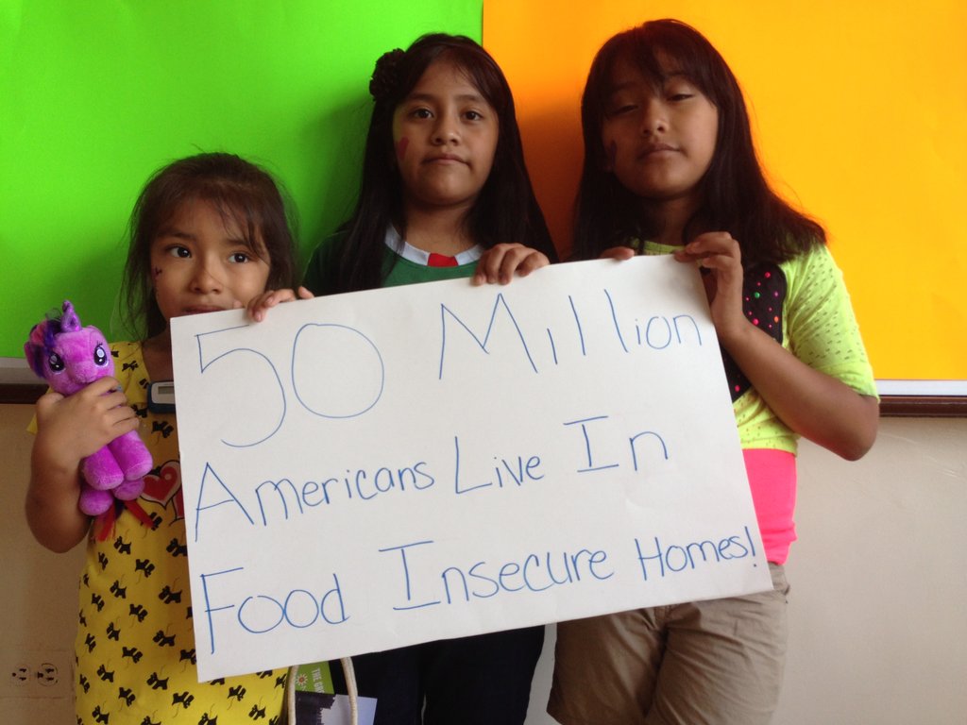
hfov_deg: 55.4
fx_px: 922
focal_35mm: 33
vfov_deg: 42.9
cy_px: 362
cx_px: 484
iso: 64
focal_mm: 4.12
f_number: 2.4
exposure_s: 1/60
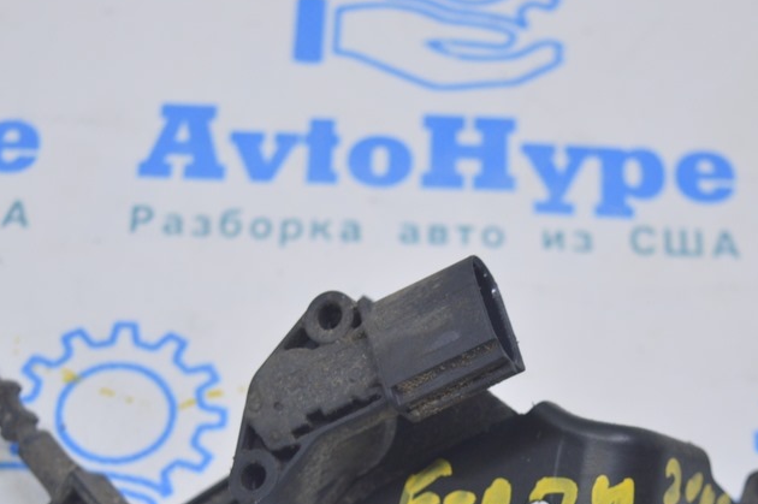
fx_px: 2462
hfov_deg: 17.5
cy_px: 373
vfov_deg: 11.7
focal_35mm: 117
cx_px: 347
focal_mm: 48
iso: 400
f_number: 5.6
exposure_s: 1/25
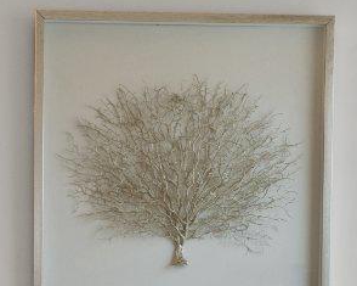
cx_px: 36
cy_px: 378
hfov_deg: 19.1
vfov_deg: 14.9
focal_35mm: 99
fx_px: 1042
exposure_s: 1/6
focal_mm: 15.1
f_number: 8
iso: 100
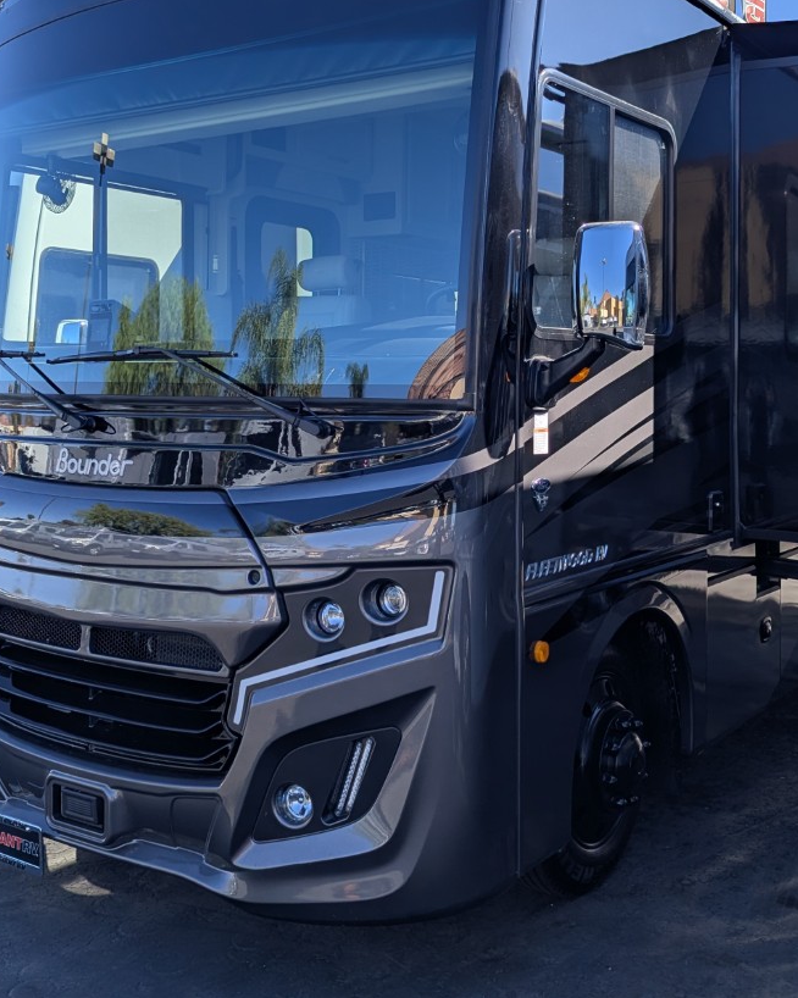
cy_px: 364
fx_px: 1181
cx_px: 424
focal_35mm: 40
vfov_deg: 45.3
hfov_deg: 37.3
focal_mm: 6.81
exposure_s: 1/1272
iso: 46
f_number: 1.85
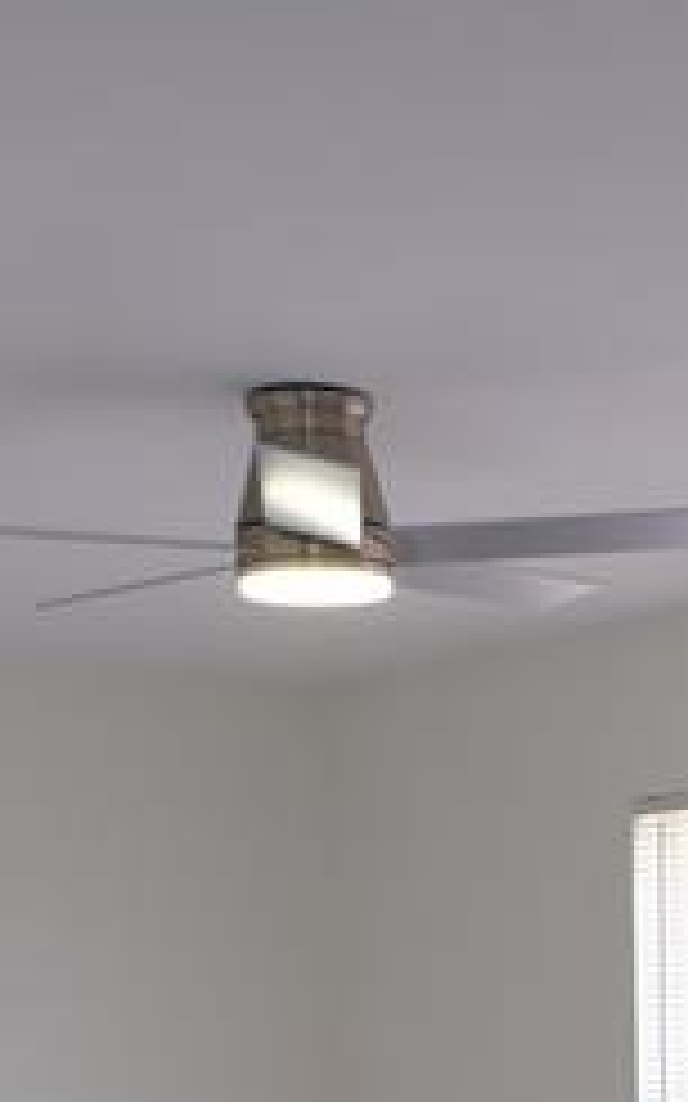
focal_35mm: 102
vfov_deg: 19.2
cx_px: 1007
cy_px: 1331
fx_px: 3062
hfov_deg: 12.3
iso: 200
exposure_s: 1/15
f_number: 10
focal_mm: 16
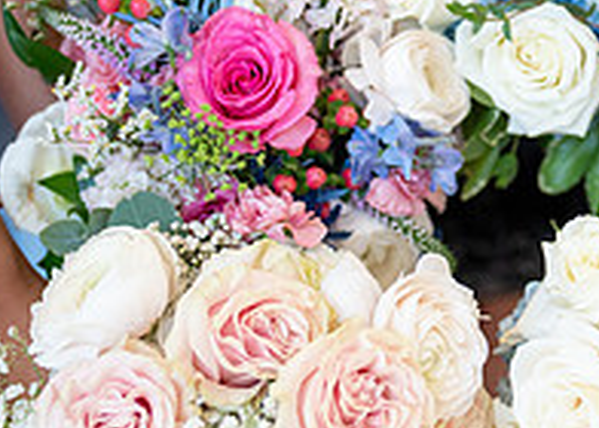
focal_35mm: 193
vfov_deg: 7.5
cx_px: 619
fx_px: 3283
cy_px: 137
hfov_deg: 10.3
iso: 500
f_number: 1.2
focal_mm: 50
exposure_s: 1/1000
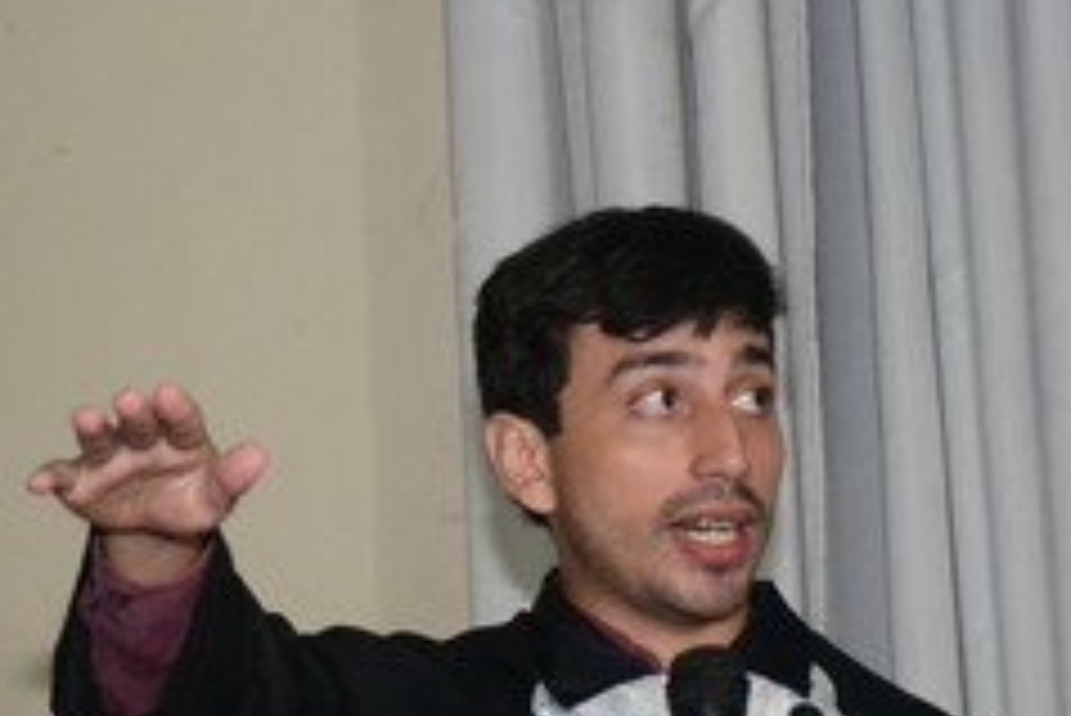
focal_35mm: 176
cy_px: 590
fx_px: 5239
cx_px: 436
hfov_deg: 11.7
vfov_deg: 7.8
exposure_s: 1/80
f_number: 5.6
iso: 3200
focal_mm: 62
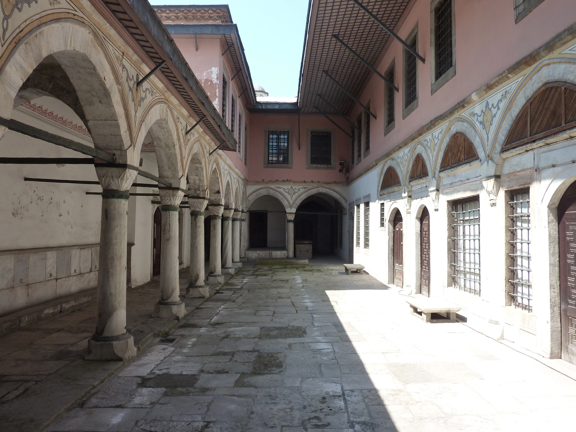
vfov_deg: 53.1
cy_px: 216
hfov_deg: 67.3
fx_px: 433
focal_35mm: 26
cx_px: 297
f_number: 4
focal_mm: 4.1
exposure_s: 1/250
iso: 125
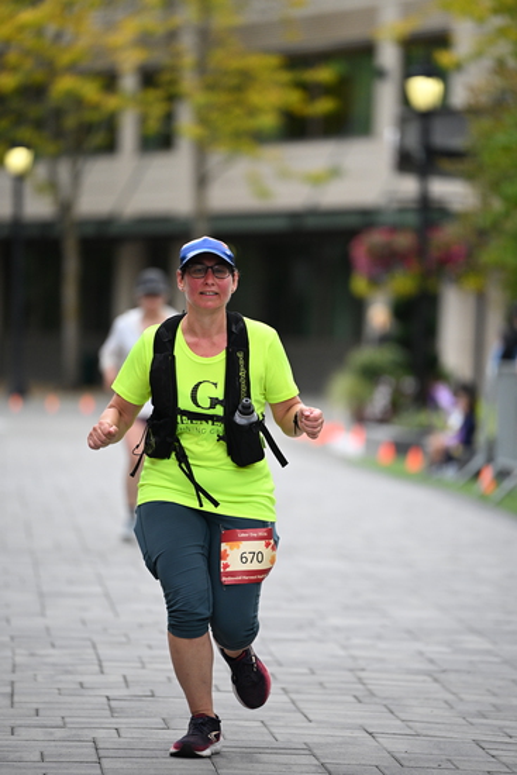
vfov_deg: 10.3
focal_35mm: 200
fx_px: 4305
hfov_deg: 6.9
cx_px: 258
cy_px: 388
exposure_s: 1/5000
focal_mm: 200
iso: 1600
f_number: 2.8
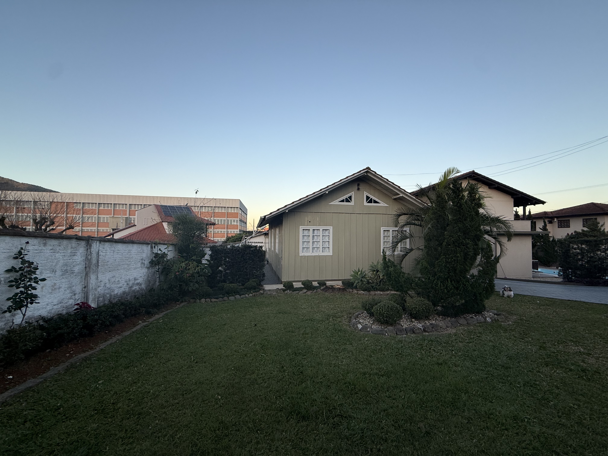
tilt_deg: +1.7
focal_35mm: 14
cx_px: 304
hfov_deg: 102.1
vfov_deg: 85.7
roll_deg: -0.8
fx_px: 246
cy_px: 228
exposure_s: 1/312
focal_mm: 2.22
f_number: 2.2
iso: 50
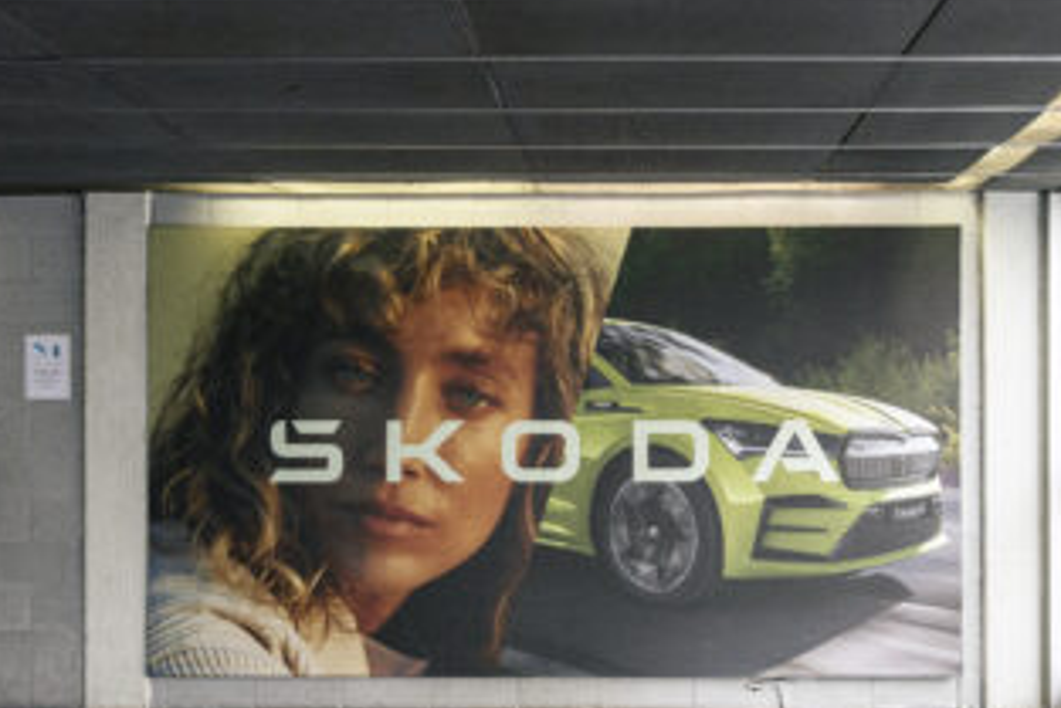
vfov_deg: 28.8
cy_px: 486
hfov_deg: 42.3
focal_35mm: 46
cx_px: 615
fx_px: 1365
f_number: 4.5
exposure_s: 1/200
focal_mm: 31.9
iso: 2000
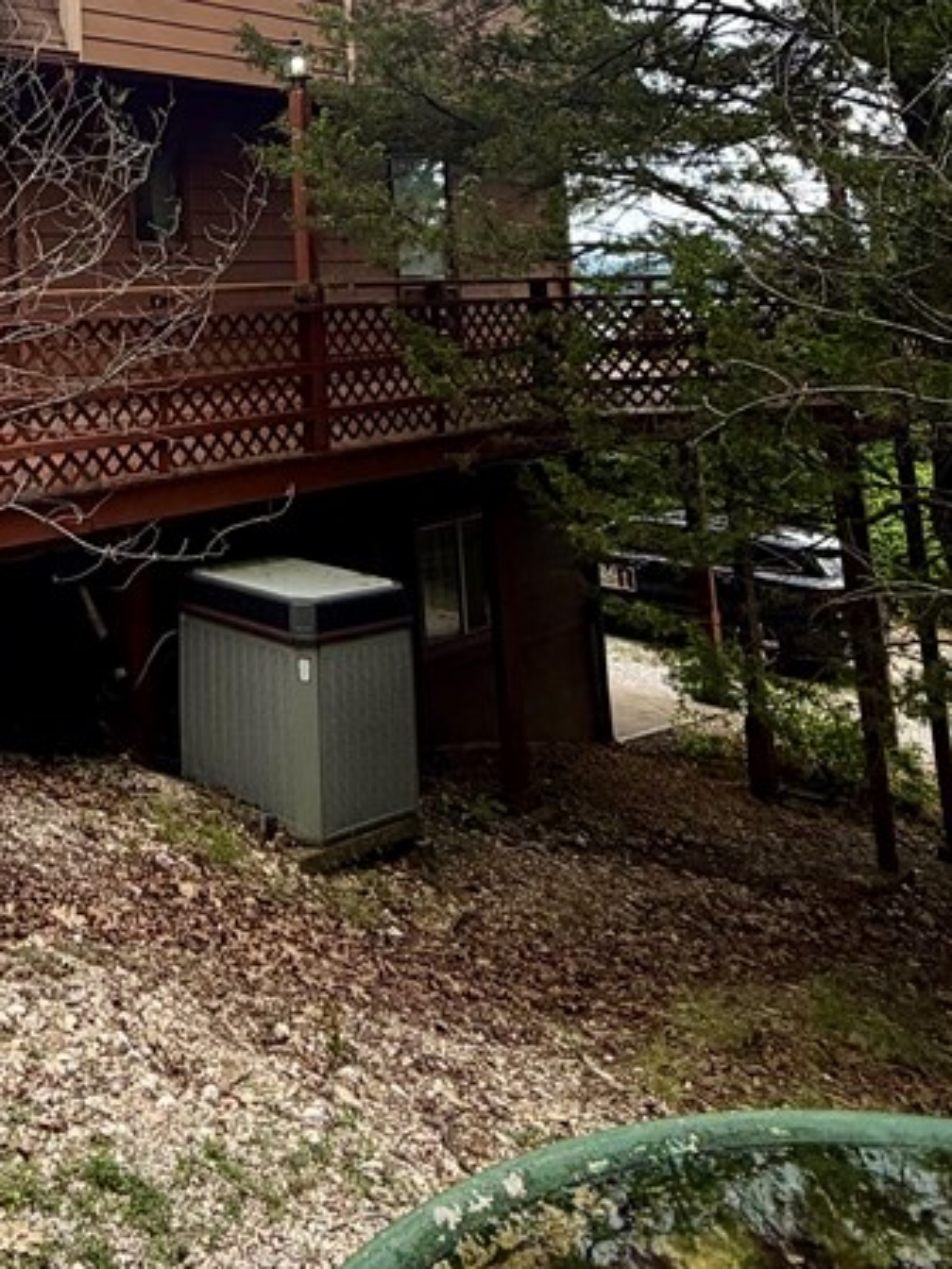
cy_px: 125
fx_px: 1173
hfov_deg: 39.6
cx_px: 28
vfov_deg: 50.4
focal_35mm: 32
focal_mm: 2.22
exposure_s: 1/770
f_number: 2.2
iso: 25
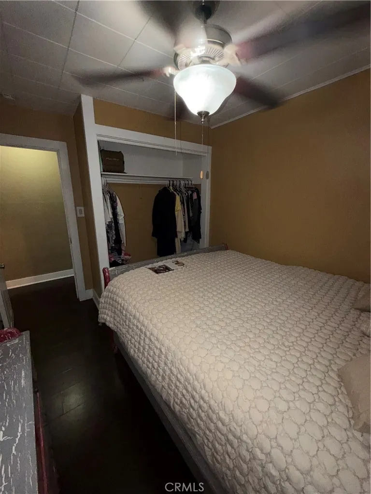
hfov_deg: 85.7
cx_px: 186
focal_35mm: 14
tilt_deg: -16.0
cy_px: 247
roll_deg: +0.1
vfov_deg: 102.1
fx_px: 200
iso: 125
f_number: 2.2
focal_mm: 2.22
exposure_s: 1/60
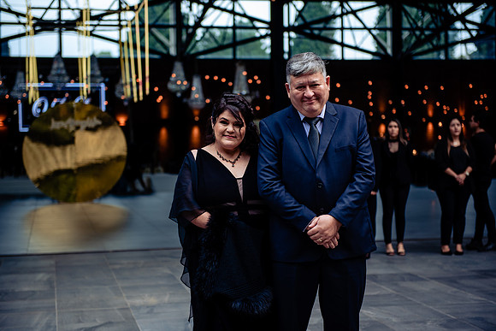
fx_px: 965
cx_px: 248
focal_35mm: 70
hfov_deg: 28.8
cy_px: 166
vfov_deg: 19.5
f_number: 2.8
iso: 320
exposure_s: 1/160
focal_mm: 70
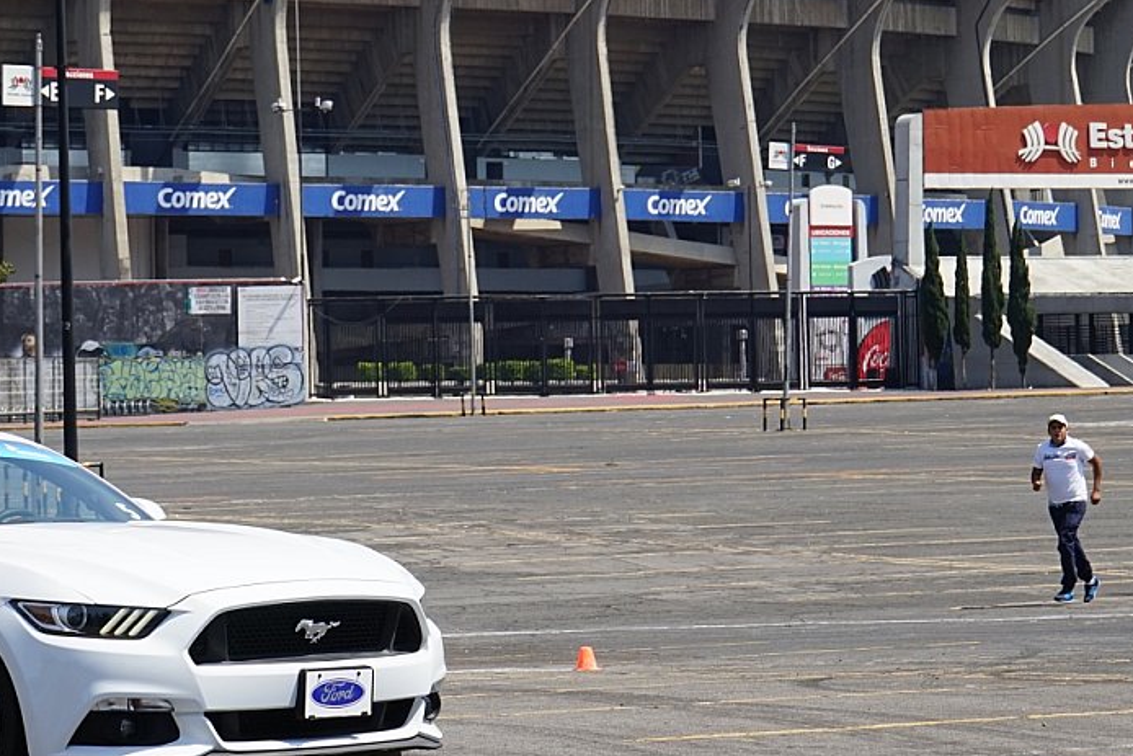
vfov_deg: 9.6
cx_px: 413
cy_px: 205
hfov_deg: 14.3
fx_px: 4501
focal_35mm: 143
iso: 100
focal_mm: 62
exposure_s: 1/160
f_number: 11
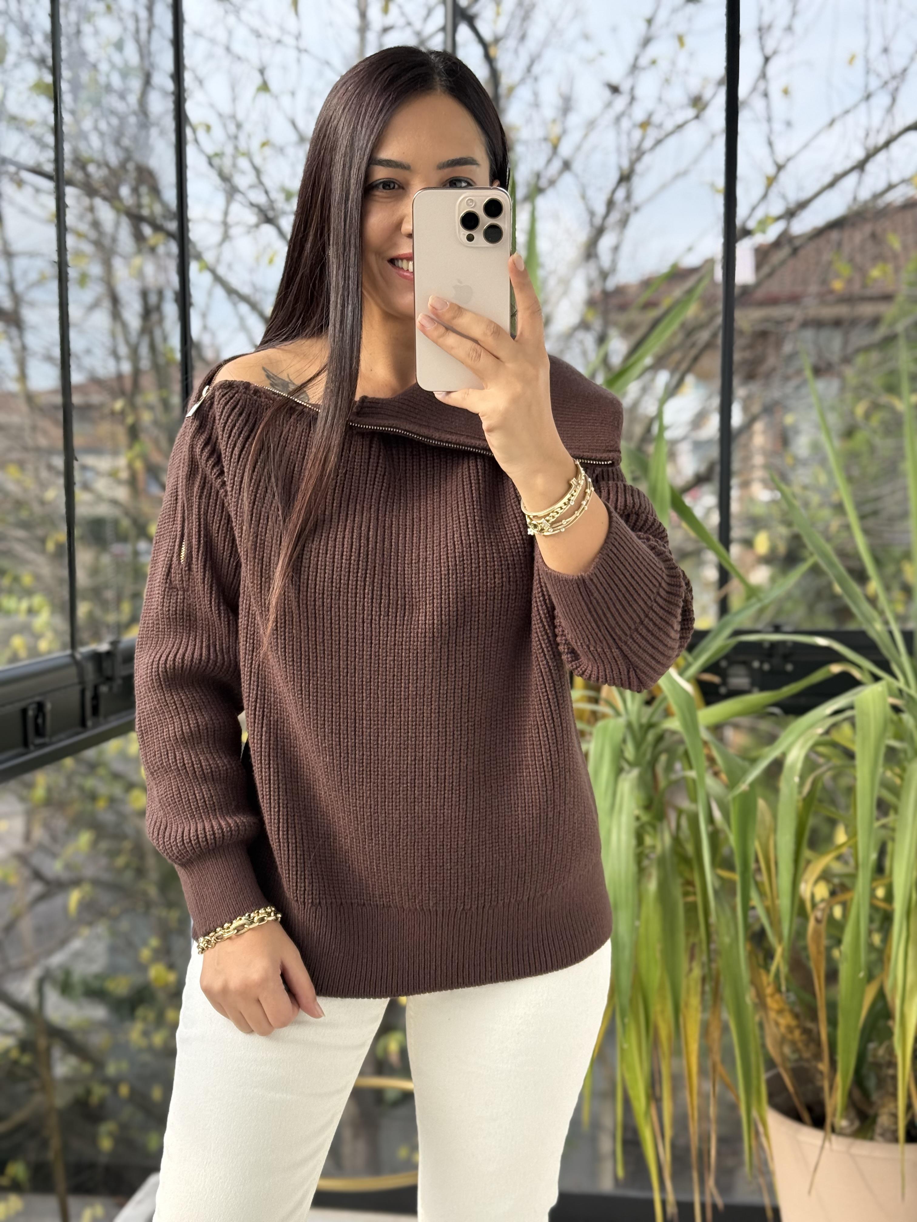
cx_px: 458
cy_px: 611
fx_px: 1695
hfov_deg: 30.3
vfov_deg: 39.7
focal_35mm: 48
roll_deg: -0.1
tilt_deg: -21.0
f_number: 1.78
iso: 64
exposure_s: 1/432
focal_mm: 6.76
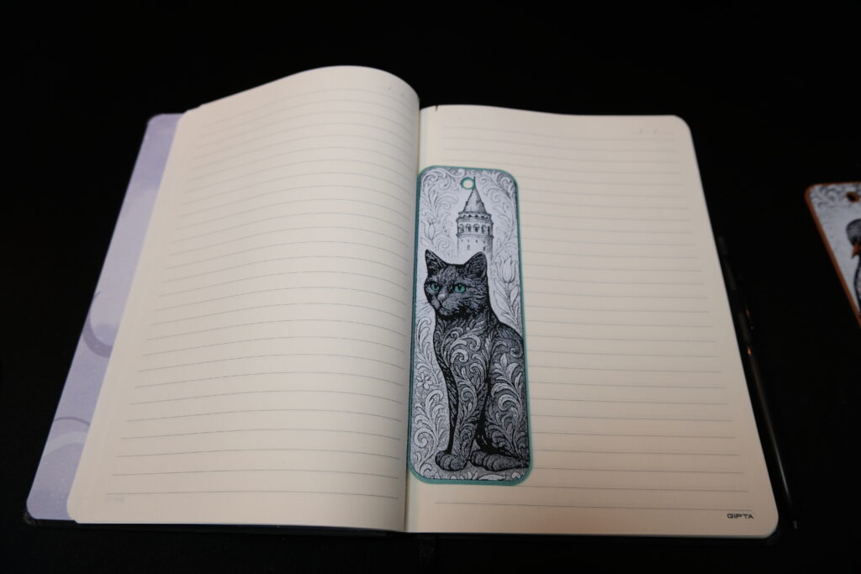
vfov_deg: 55.1
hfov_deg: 76.1
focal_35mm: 23
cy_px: 287
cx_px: 430
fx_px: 550
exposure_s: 1/30
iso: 500
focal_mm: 15.6
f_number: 4.5
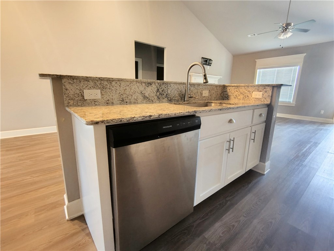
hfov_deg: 94.5
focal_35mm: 16
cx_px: 167
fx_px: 154
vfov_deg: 78.1
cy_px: 126
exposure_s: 1/24
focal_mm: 2.13
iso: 808
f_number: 2.2
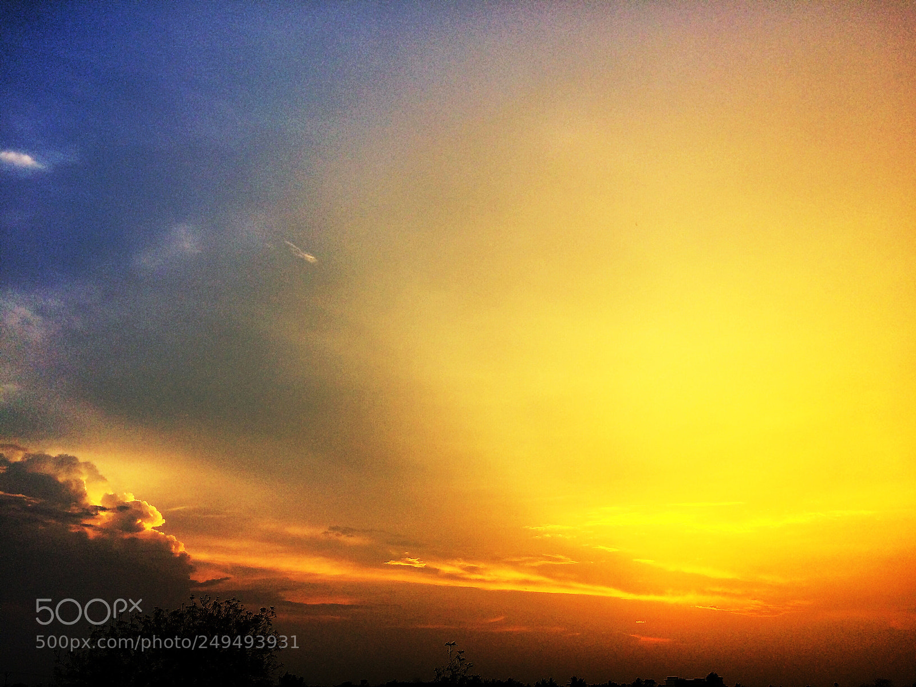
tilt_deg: +24.1
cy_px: 344
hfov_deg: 61.7
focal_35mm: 29
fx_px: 767
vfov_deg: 48.2
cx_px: 458
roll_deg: -1.3
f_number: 2.2
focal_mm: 4.15
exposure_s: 1/302
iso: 32
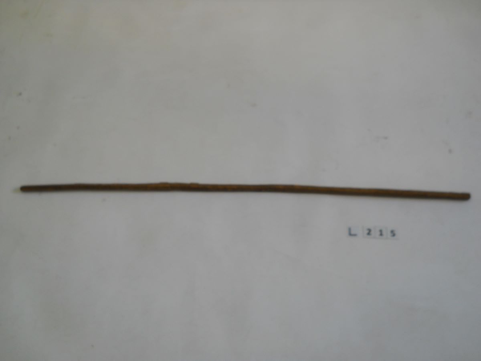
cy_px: 180
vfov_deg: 35.1
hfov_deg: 45.8
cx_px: 240
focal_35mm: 41
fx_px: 570
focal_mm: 6.72
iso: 80
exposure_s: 1/50
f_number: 3.1
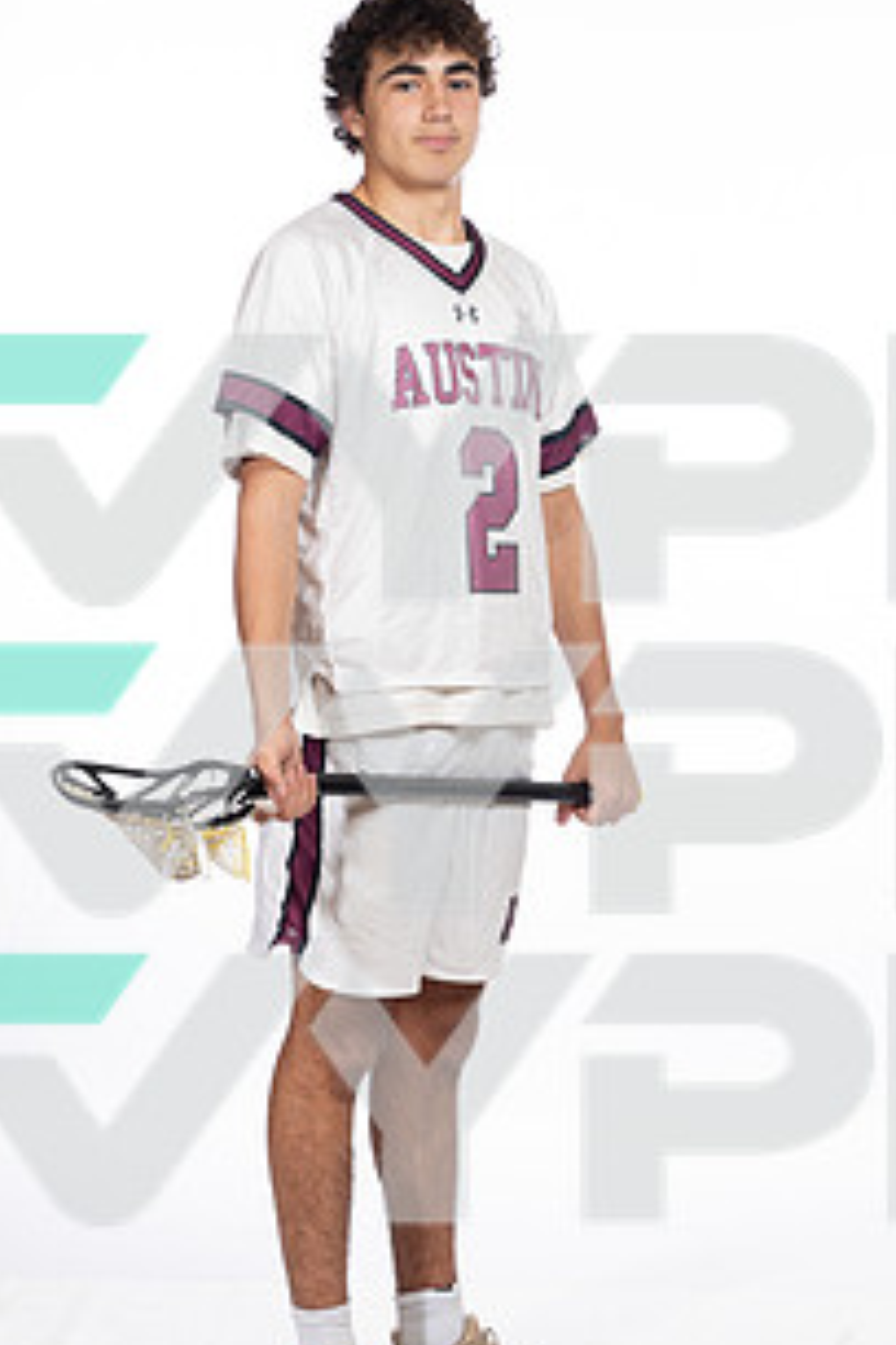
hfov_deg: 18.2
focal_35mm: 75
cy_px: 782
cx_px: 540
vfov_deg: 27.0
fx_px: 2800
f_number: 7.1
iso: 640
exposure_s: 1/250
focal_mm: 51
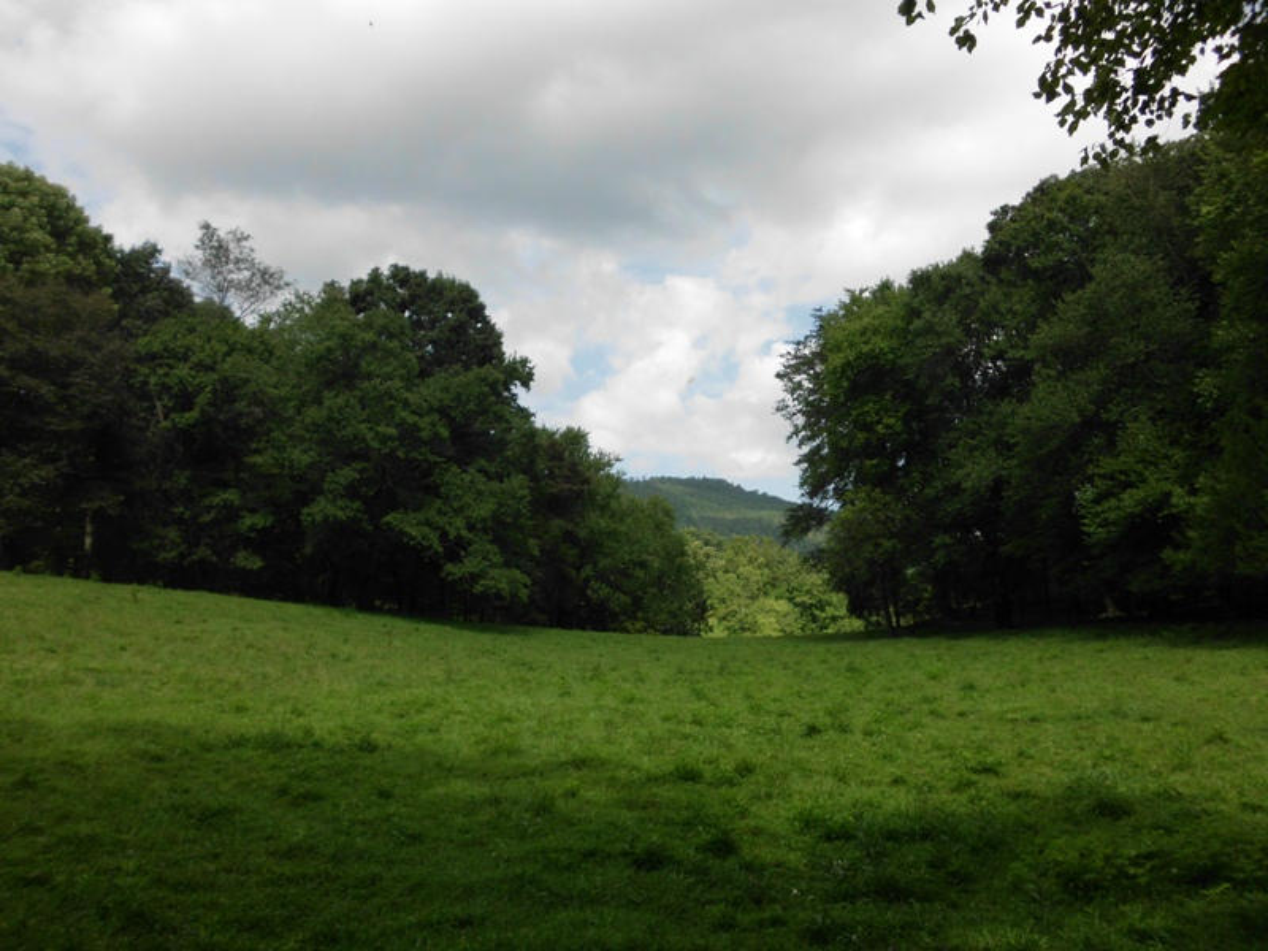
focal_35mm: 28
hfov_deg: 63.4
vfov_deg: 49.7
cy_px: 476
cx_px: 634
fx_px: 1026
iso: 100
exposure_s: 1/317
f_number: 7.2
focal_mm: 5.05
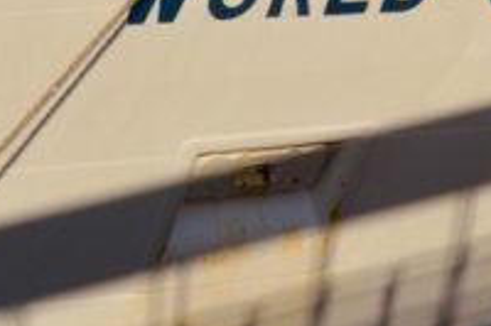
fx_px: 2725
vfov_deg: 6.7
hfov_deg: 10.3
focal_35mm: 200
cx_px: 243
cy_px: -279
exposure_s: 1/320
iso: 100
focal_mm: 26
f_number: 9
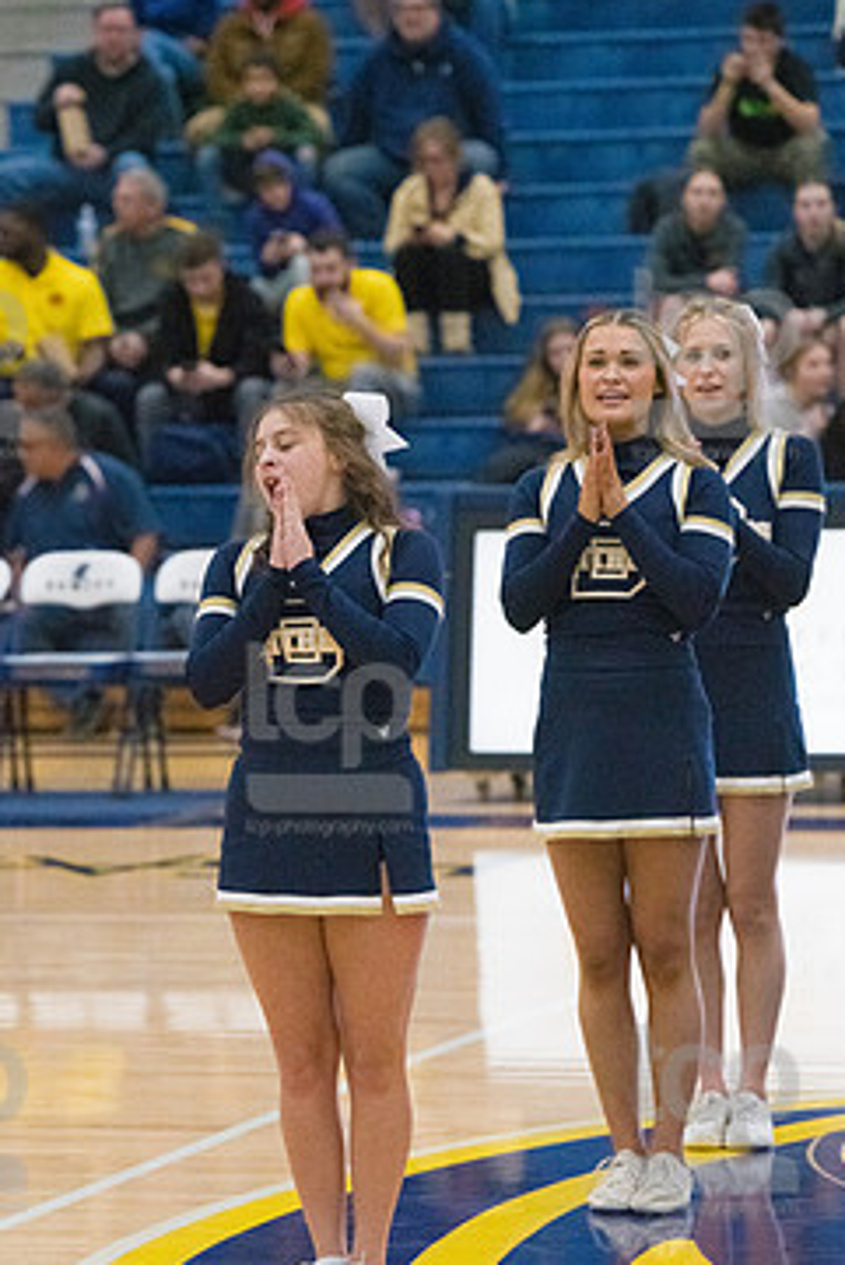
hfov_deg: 6.5
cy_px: 739
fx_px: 7456
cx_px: 330
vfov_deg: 9.7
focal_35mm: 212
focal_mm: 170
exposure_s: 1/1000
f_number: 5
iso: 8000
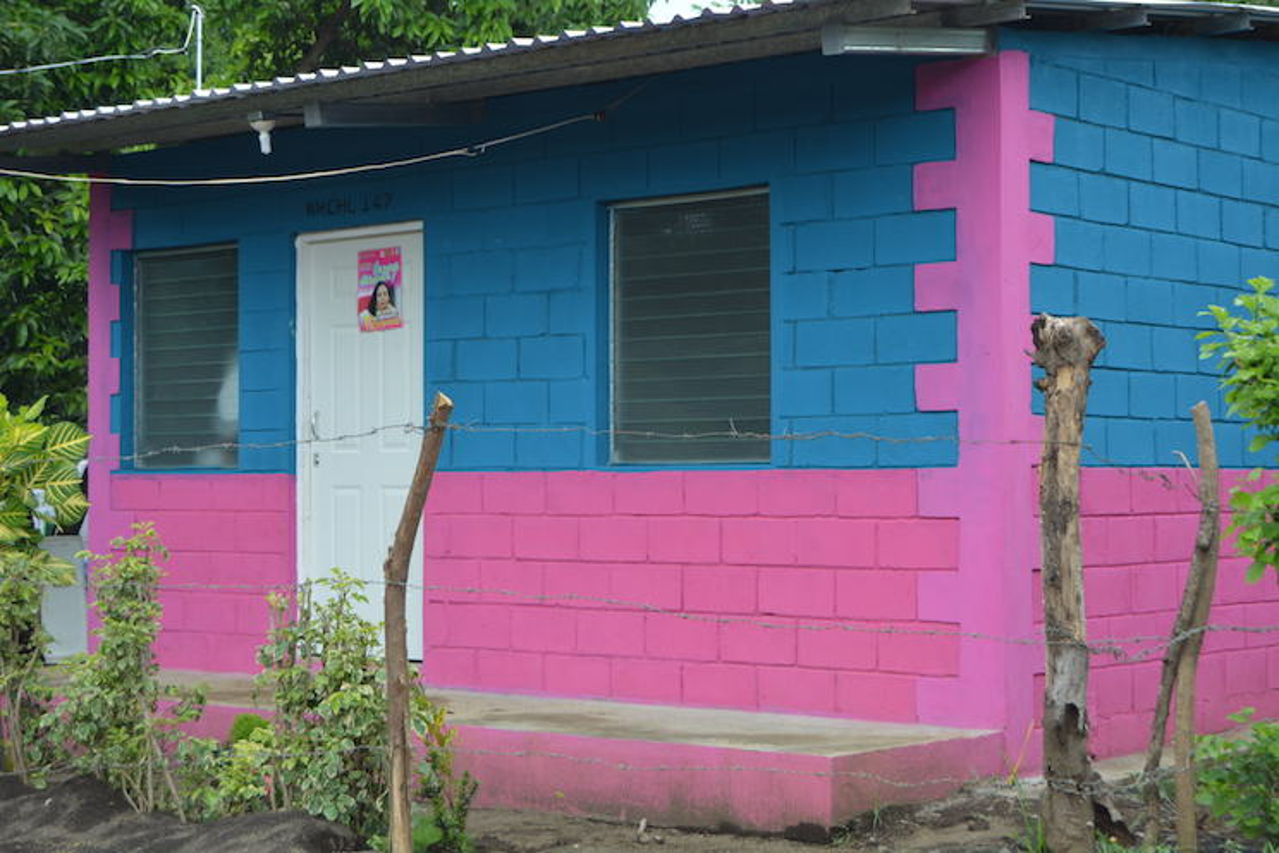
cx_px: 640
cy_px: 426
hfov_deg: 29.9
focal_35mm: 68
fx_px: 2398
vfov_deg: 20.2
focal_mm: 45
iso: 200
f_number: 7.1
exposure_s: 1/200
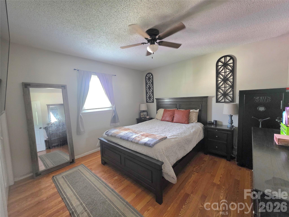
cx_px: 144
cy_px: 108
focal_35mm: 13
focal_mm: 2.2
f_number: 1.9
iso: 640
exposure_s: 1/60.2
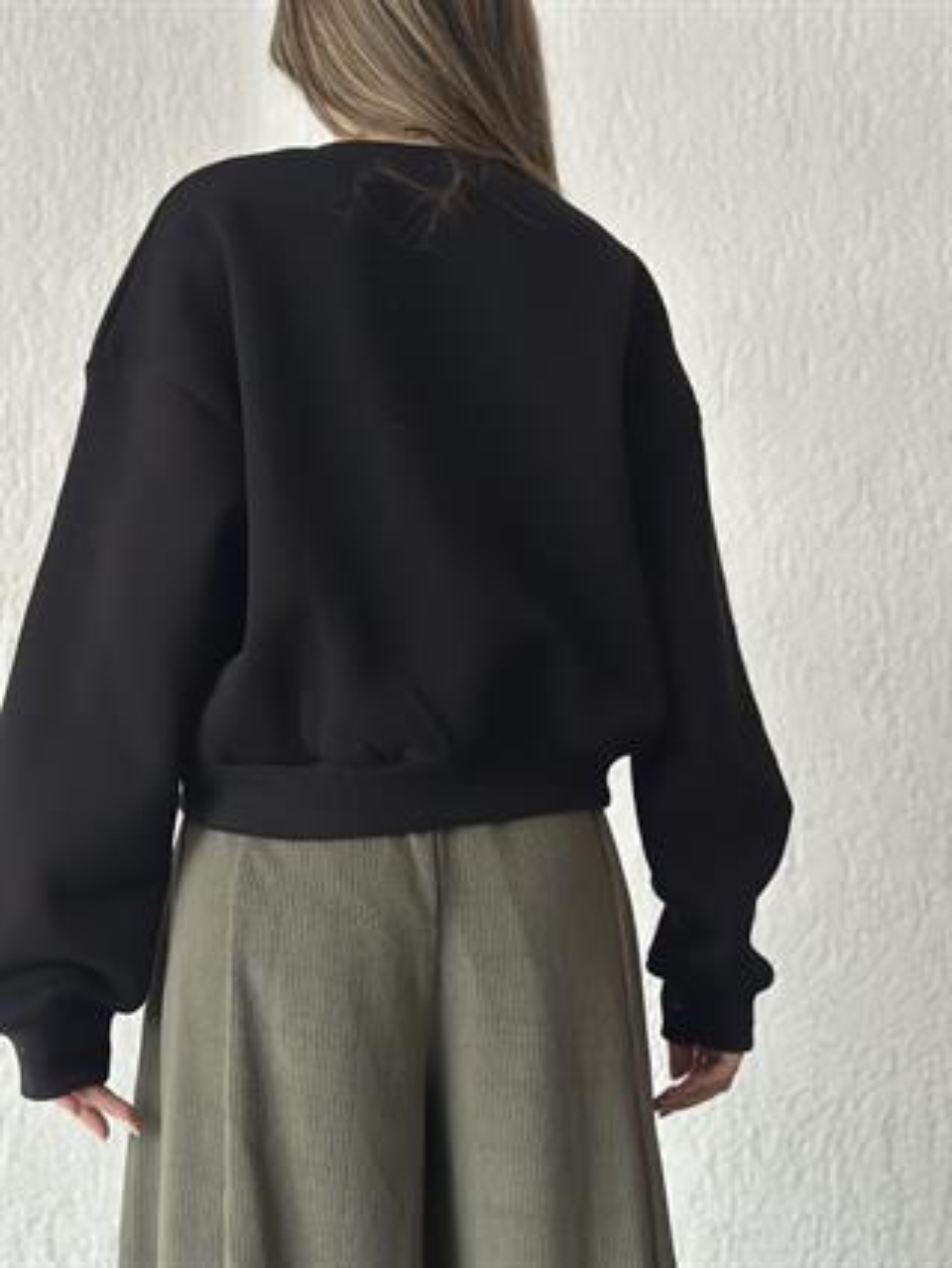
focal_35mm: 48
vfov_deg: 39.6
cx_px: 476
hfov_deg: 30.3
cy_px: 634
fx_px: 1758
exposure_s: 1/30
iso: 1000
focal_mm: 6.86
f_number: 1.78
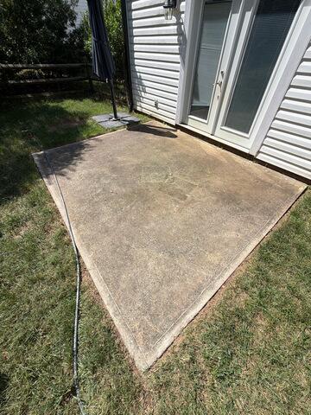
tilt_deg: -43.2
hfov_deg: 85.7
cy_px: 208
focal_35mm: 14
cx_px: 156
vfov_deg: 102.1
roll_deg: -3.8
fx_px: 168
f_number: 2.2
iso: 20
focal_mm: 2.22
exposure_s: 1/779
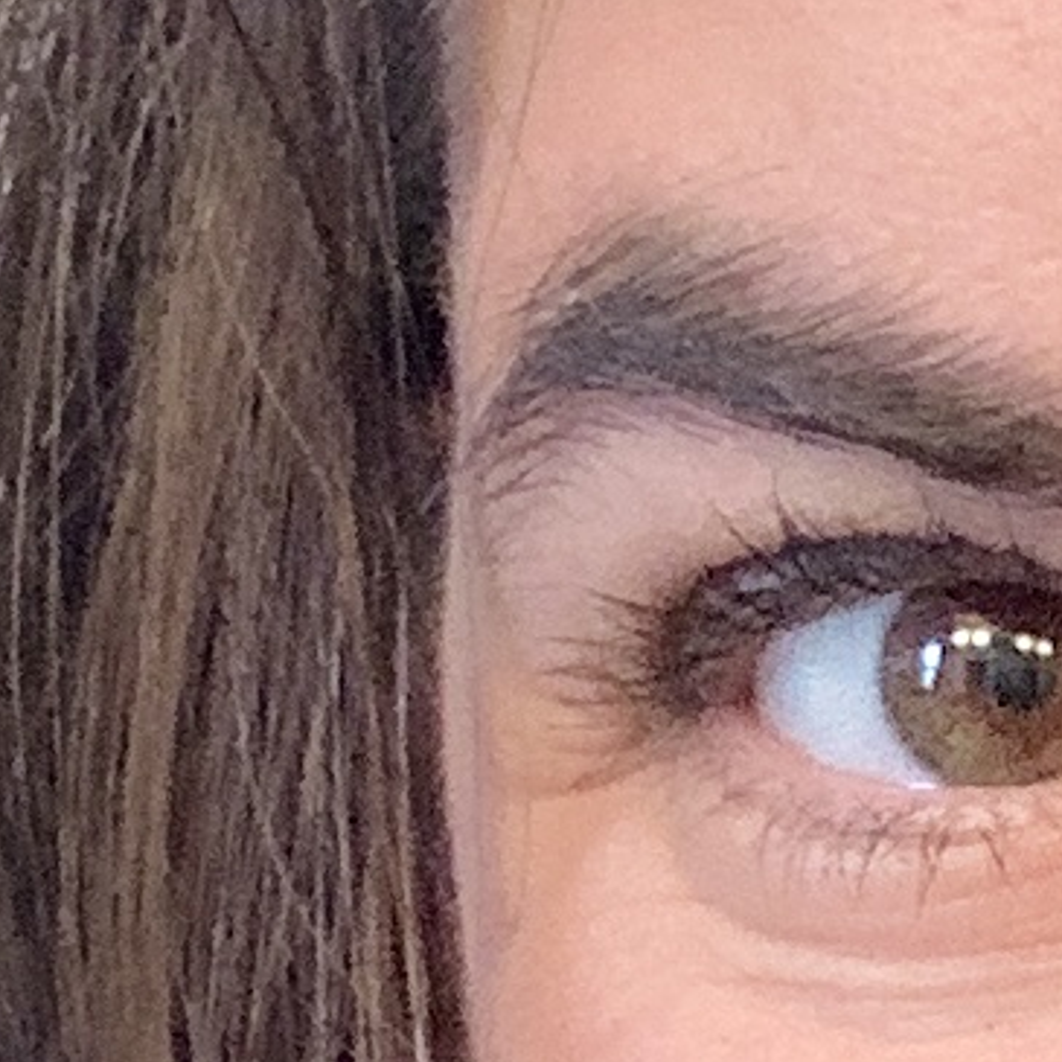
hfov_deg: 7.2
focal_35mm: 239
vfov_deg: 7.1
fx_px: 8296
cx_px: 1693
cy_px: 1871
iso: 250
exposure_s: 1/60
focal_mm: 2.87
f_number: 2.2
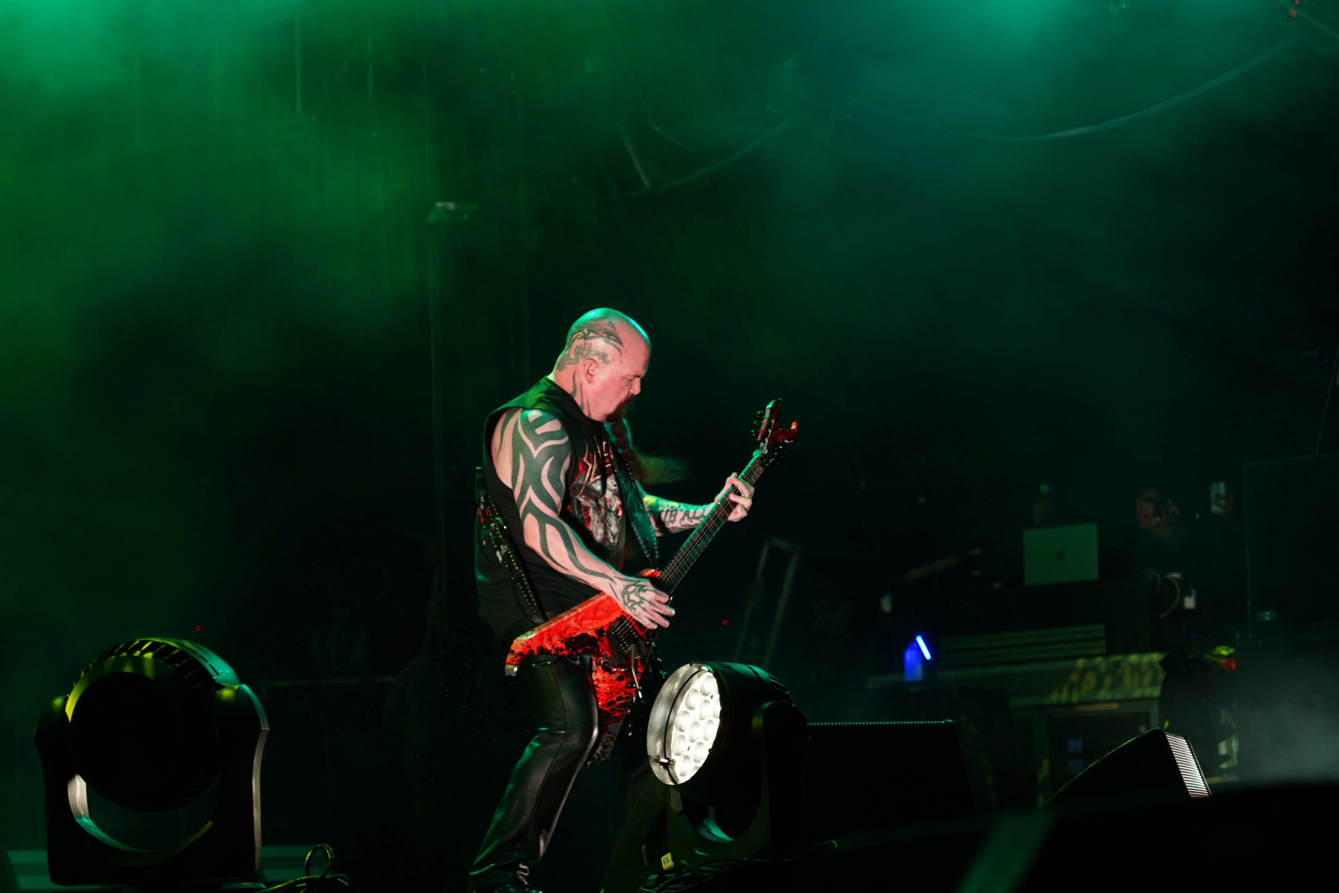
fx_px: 3905
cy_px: 446
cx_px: 670
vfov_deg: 13.0
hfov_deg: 19.5
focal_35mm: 105
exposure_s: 1/125
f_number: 4
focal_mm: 105
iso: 320
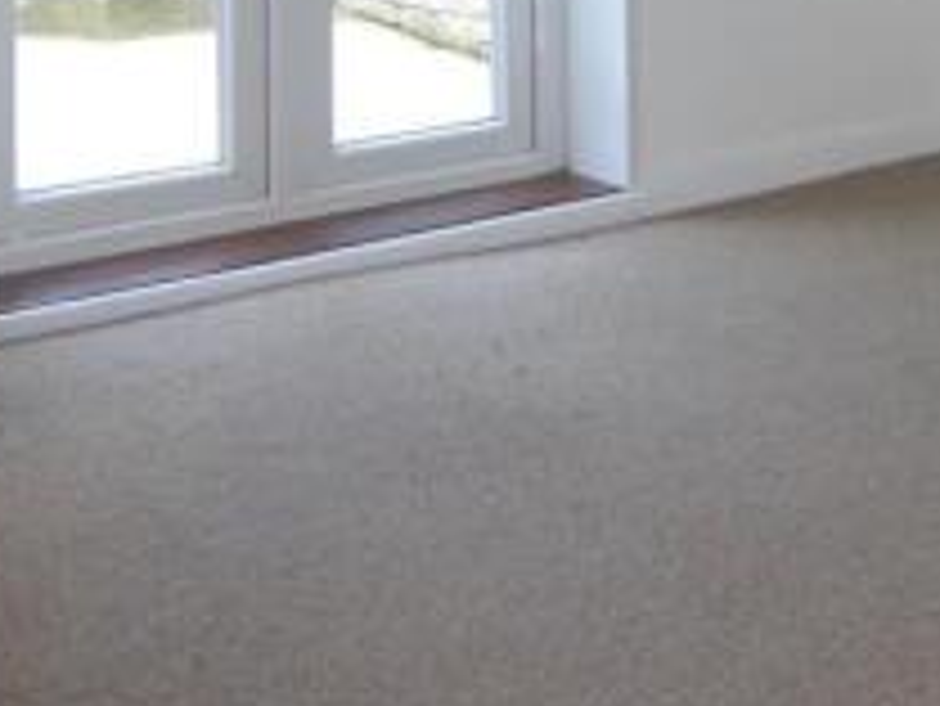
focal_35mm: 67
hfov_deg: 26.7
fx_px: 1820
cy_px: -236
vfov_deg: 20.0
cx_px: 1028
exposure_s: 1/60
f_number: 3.3
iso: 200
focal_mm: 4.3
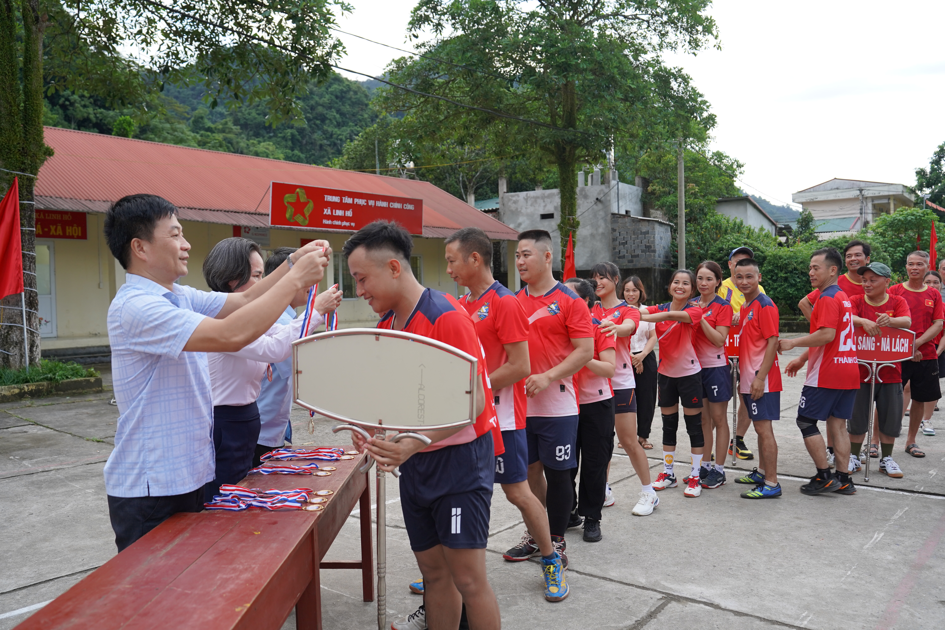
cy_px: 315
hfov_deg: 65.5
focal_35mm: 28
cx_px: 472
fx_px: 735
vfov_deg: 46.4
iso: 400
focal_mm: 28
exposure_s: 1/160
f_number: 4
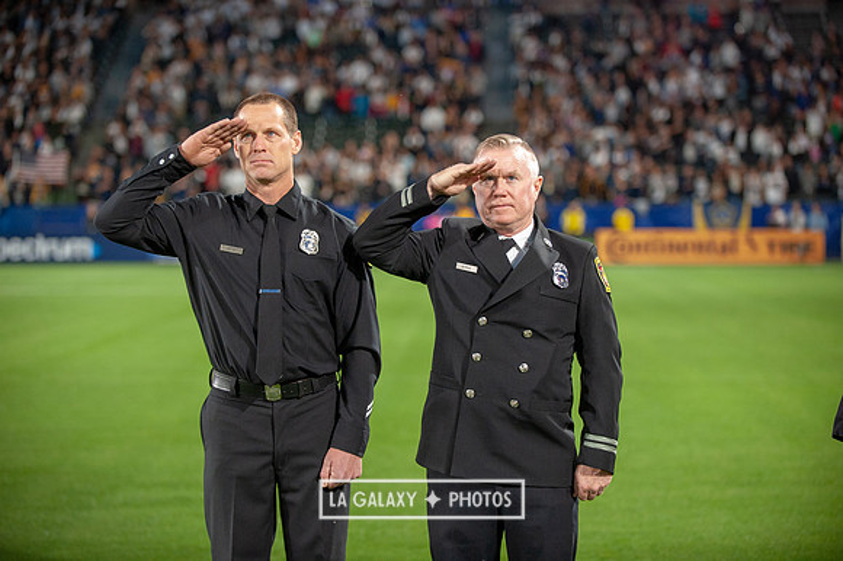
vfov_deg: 13.4
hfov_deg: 20.0
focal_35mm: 102
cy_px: 280
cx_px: 422
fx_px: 2387
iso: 1600
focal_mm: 102
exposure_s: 1/500
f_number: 2.8
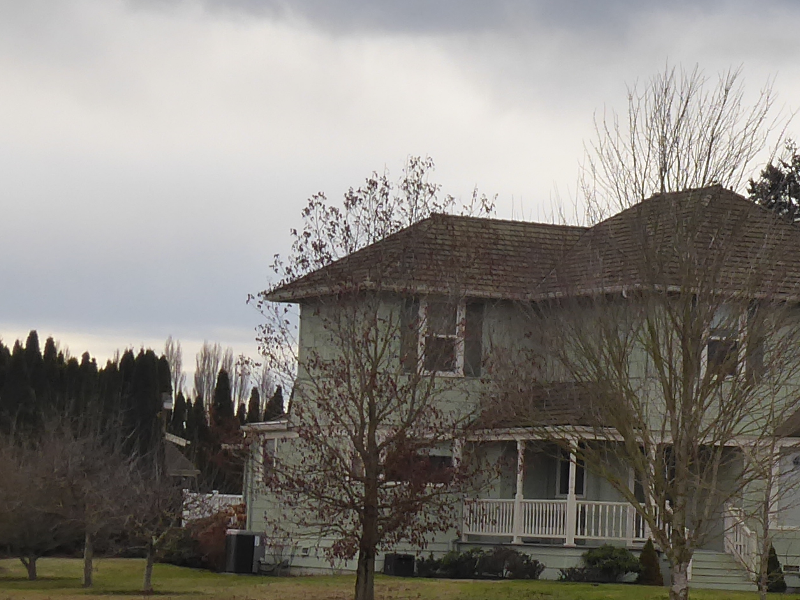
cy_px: 400
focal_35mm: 134
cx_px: 688
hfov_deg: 14.6
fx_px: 3096
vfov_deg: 11.1
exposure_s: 1/400
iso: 125
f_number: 3.8
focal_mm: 7.2
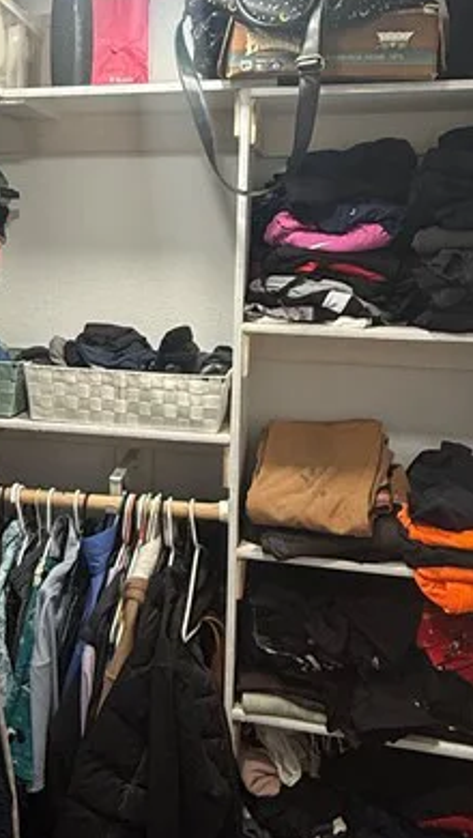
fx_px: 890
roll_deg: -1.3
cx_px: 45
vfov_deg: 49.9
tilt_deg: -4.0
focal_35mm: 40
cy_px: 312
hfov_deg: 28.6
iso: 160
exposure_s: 1/60
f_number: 2.2
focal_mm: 2.22
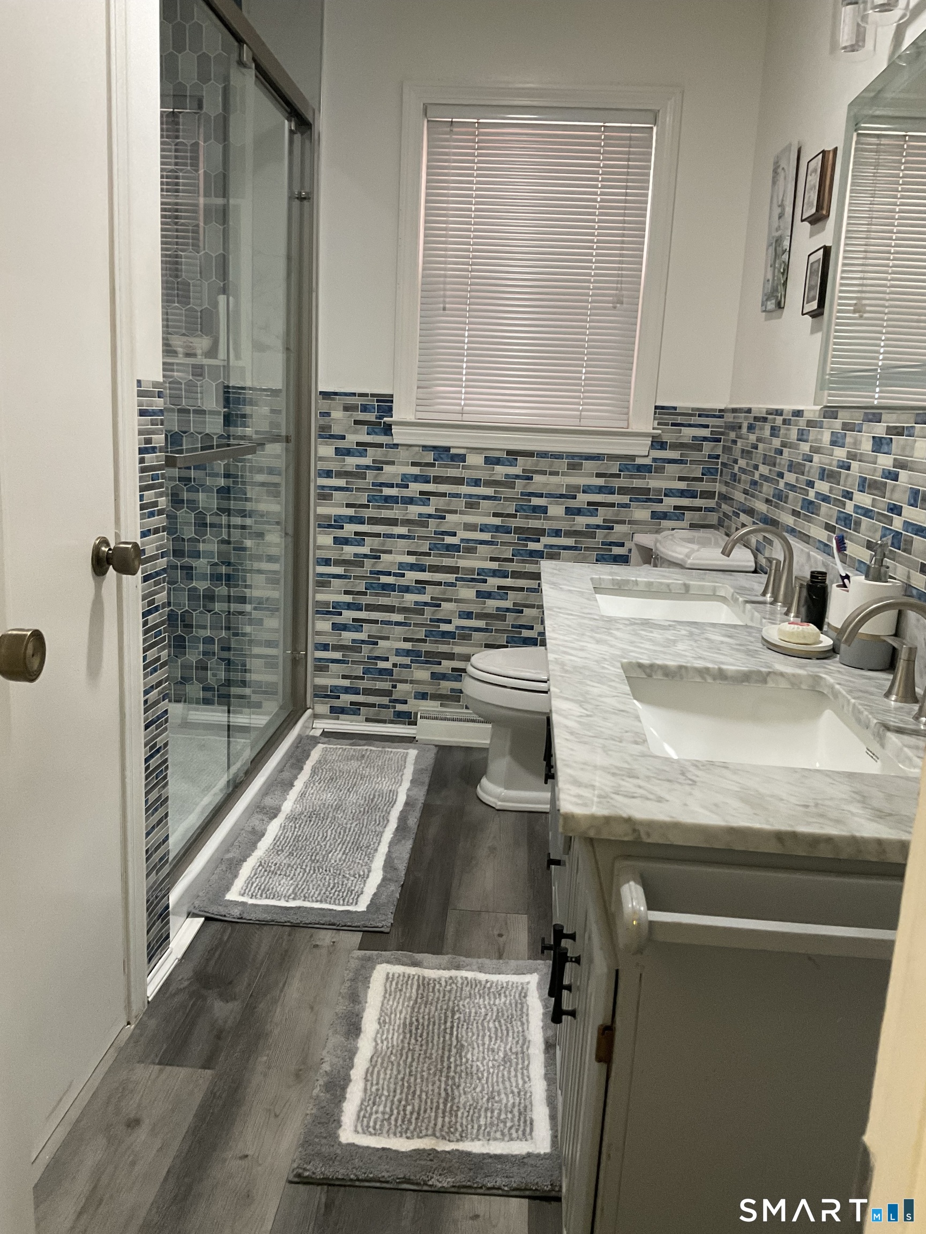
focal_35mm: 29
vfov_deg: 61.7
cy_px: 617
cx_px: 463
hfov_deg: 48.2
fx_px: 1034
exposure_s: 1/60
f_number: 1.8
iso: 160
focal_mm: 3
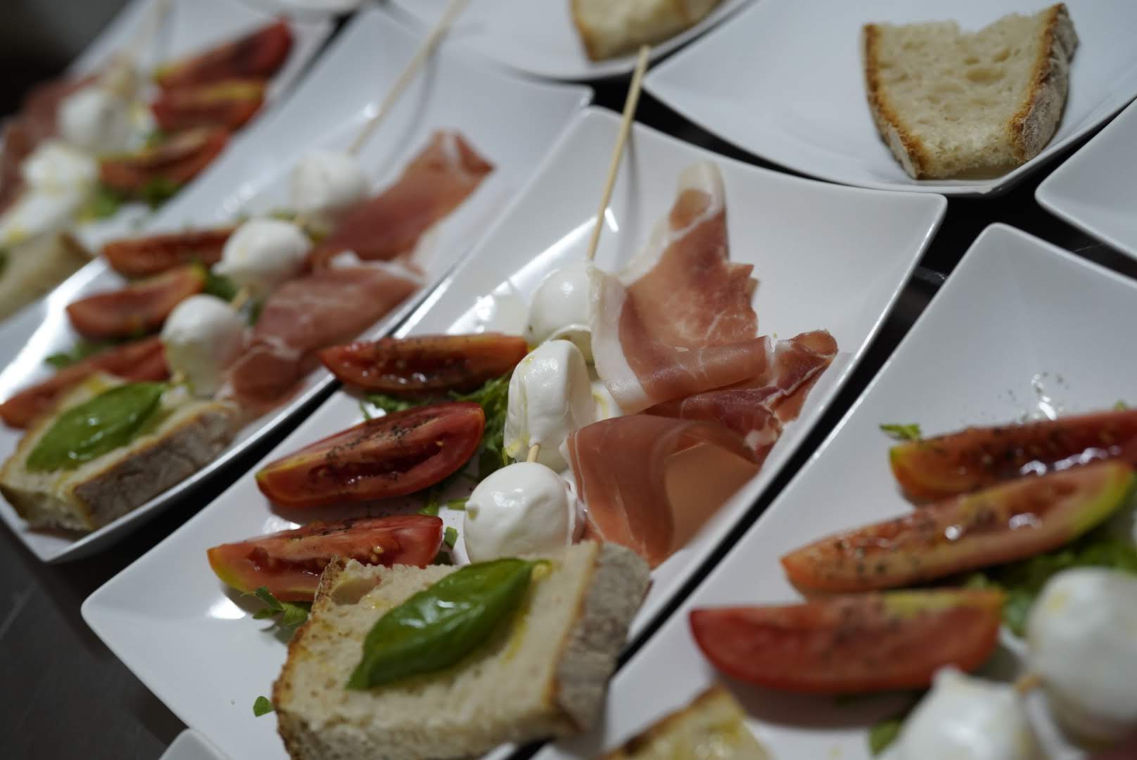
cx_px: 568
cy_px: 380
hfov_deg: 39.6
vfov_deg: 27.0
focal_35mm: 50
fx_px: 1580
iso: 3200
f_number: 2.5
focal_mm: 50
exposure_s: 1/125
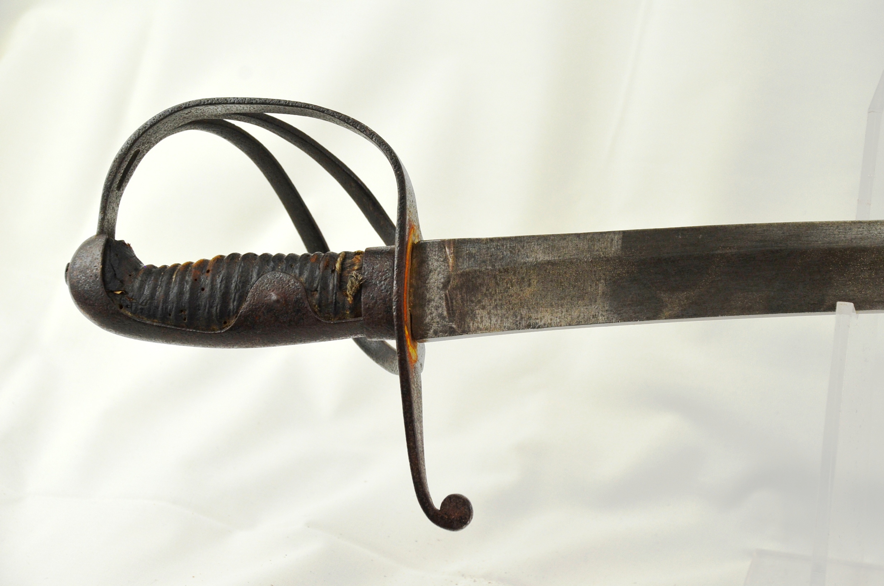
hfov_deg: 19.5
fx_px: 2573
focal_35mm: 105
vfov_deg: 13.0
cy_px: 293
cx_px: 442
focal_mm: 70
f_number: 5.3
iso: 500
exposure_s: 1/250
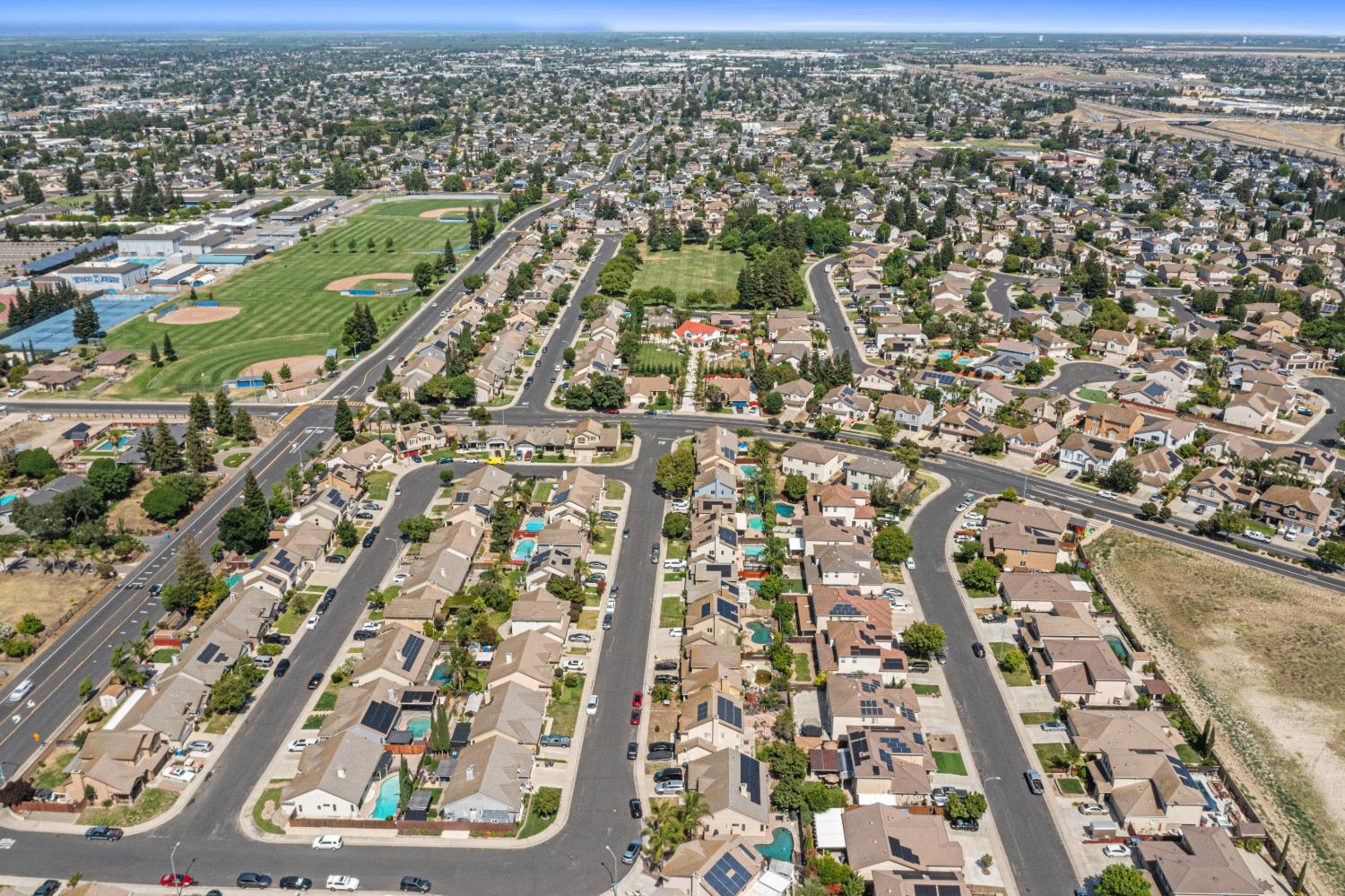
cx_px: 672
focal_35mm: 28
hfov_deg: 65.5
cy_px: 448
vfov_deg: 46.4
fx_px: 1046
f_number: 8
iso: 800
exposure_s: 1/640
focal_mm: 10.26
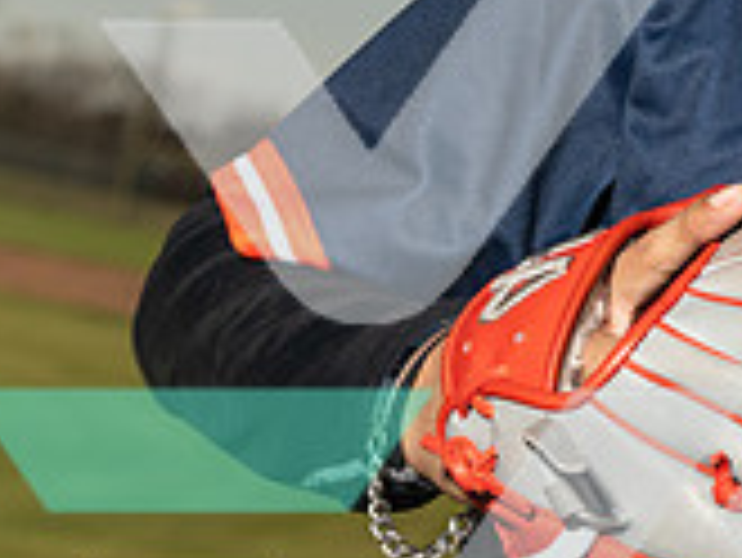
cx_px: 1124
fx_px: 3110
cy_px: 83
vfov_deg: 10.2
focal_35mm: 145
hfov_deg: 12.9
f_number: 5
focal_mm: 43
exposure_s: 1/200
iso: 500
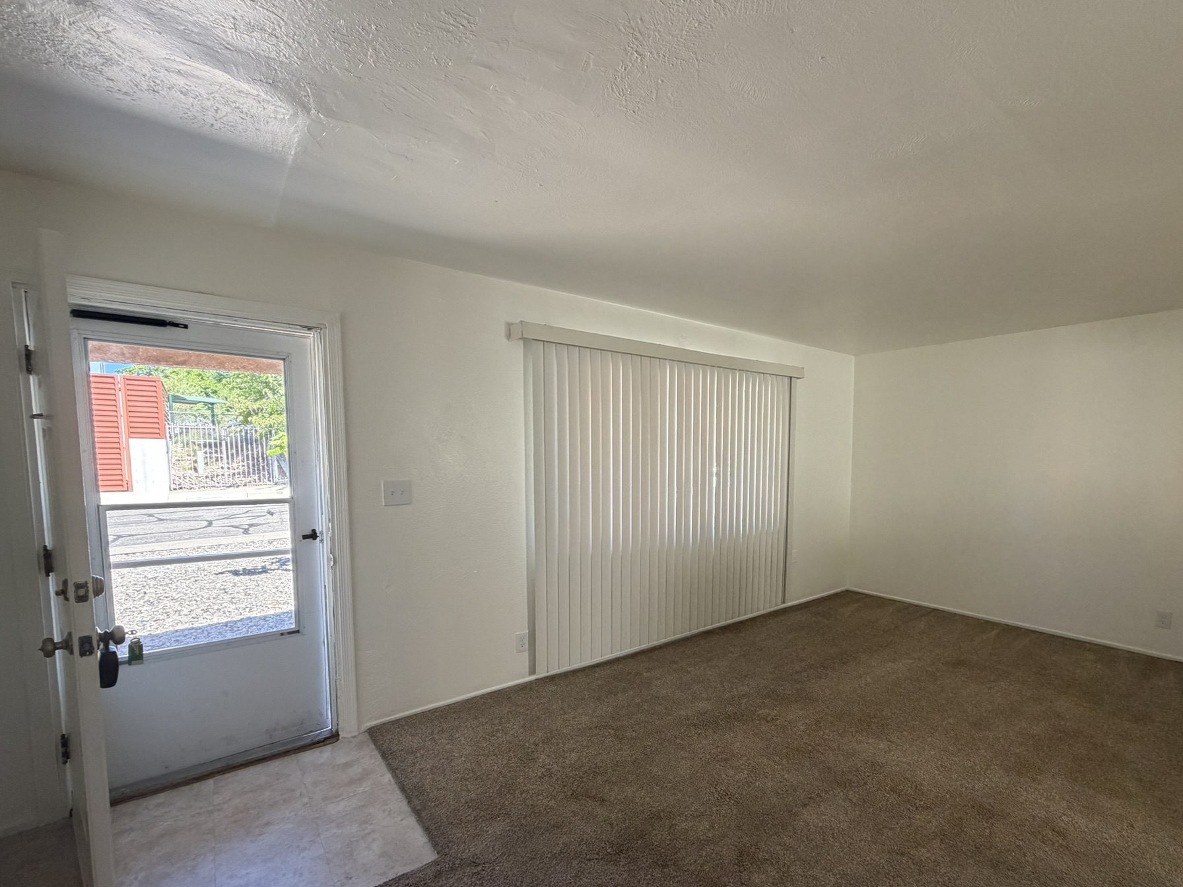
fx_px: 547
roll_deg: +0.2
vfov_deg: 77.8
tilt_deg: -4.7
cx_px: 671
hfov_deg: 93.9
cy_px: 497
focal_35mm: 16
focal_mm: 2.22
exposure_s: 1/121
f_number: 2.2
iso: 250
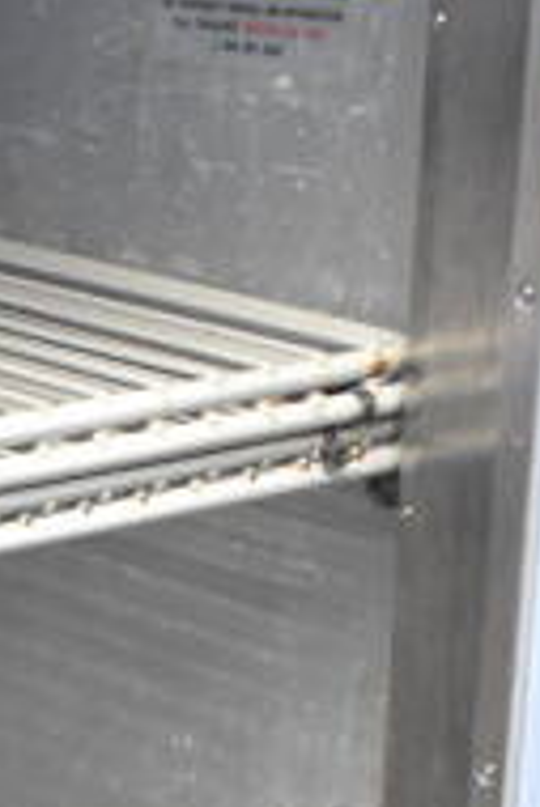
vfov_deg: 14.6
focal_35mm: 130
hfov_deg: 10.3
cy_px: 1249
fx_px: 2919
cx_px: -208
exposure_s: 1/40
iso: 1600
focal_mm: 18
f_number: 3.5
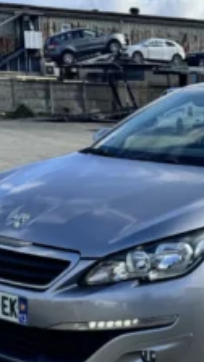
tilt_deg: -11.7
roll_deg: +0.2
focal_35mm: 70
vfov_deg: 29.8
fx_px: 673
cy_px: 263
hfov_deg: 16.5
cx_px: 251
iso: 80
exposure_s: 1/2506
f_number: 1.78
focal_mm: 6.76
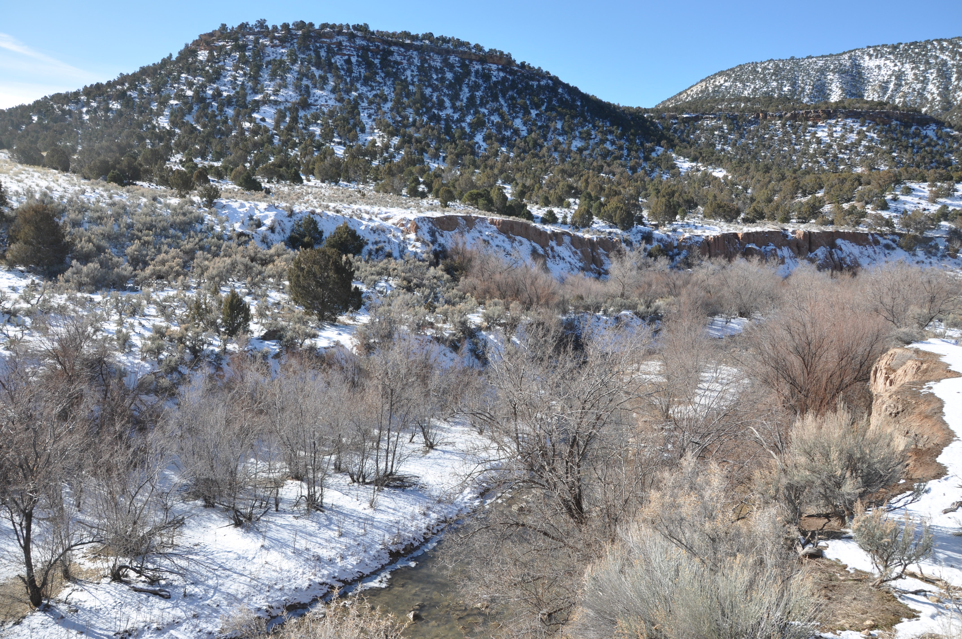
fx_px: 721
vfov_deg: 47.8
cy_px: 320
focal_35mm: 27
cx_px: 481
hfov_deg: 67.4
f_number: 9
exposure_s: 1/320
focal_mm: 18
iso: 200
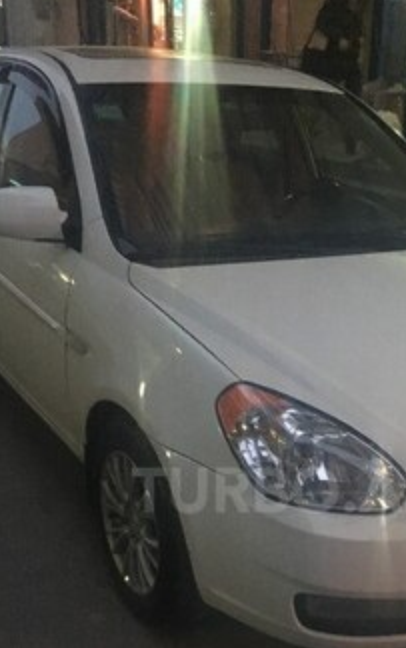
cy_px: 490
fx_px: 831
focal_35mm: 47
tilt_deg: -26.6
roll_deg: -2.0
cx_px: 286
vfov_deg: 41.3
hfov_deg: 27.2
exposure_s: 1/17
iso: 640
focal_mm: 4.15
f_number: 2.2
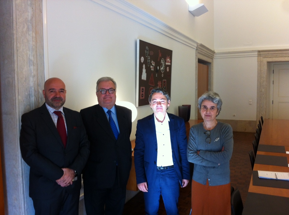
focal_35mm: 35
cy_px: 108
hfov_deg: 52.7
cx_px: 144
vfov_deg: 40.6
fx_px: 292
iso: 80
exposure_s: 1/30
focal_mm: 3.85
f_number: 2.8
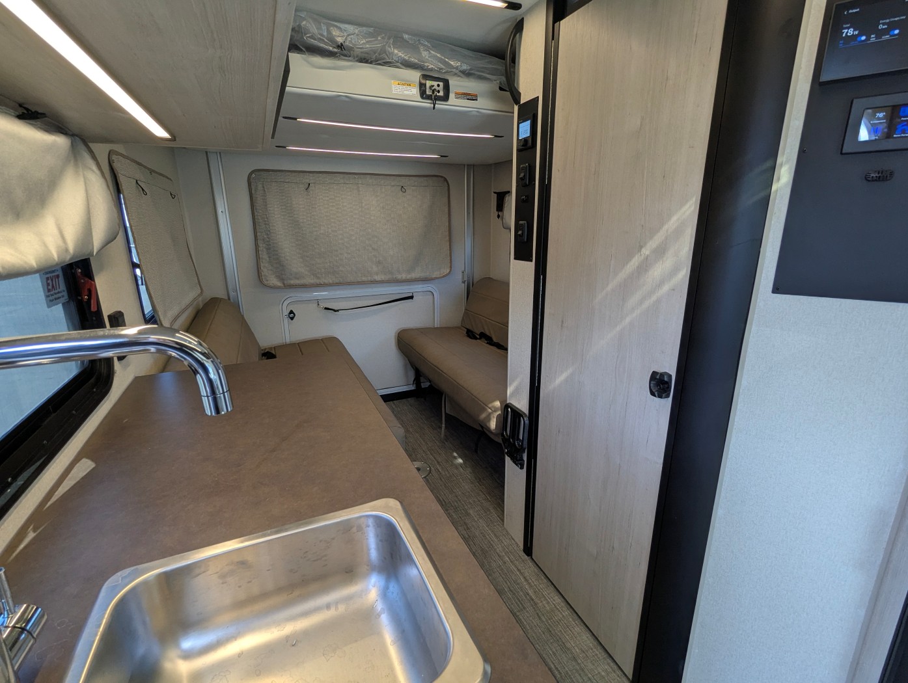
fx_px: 420
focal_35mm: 16
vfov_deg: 78.2
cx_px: 454
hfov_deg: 94.4
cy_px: 342
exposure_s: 1/89.5
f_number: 2.2
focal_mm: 2.35
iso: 38
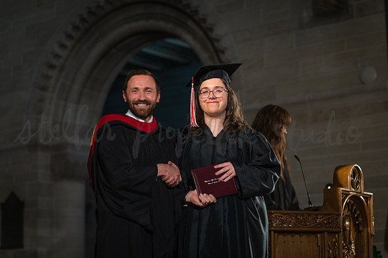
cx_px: 194
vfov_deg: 16.1
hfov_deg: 23.9
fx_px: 916
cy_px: 129
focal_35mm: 85
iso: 1250
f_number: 2.5
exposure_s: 1/320
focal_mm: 85
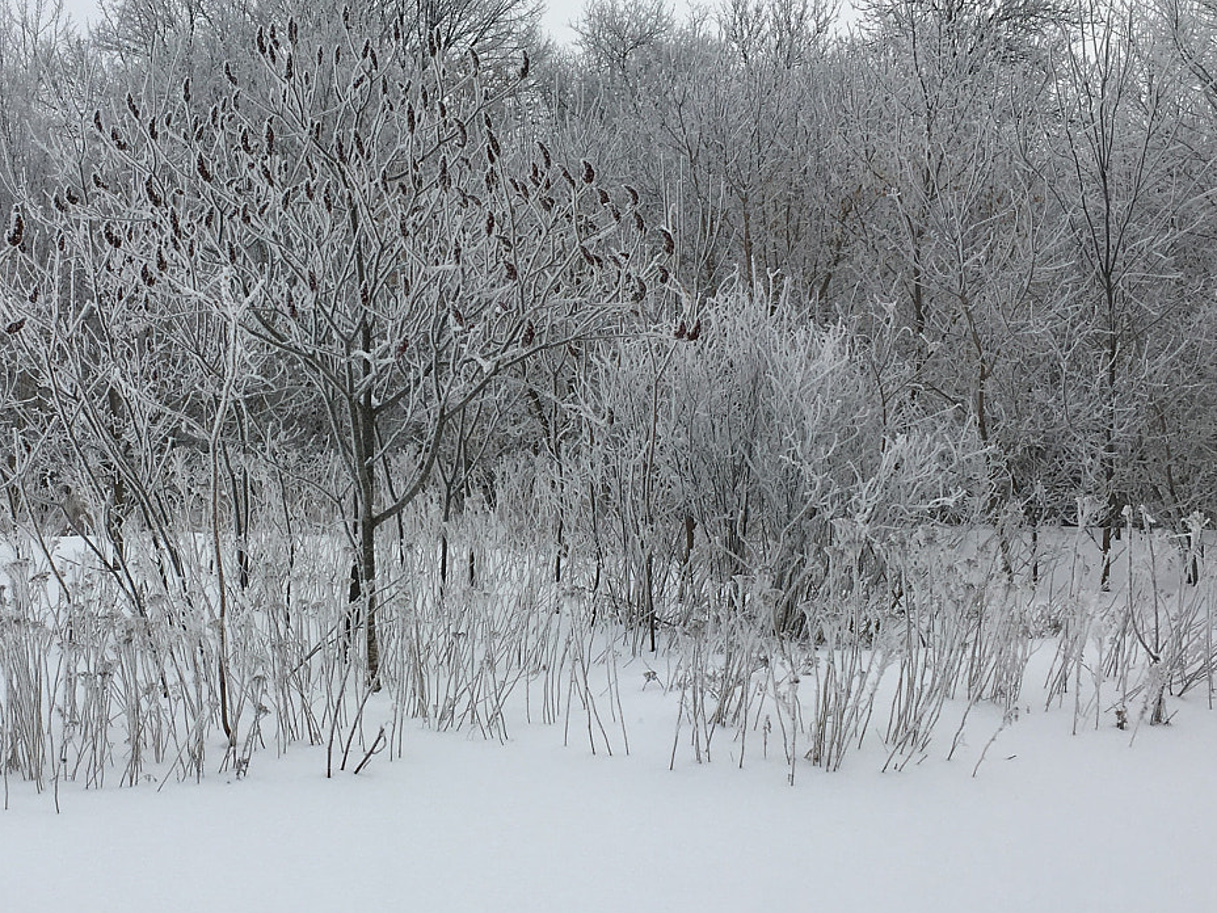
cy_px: 479
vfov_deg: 29.1
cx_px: 393
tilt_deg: -0.6
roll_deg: +0.2
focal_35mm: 50
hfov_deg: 37.7
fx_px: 1758
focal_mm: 4.15
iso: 25
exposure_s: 1/2262
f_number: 2.2
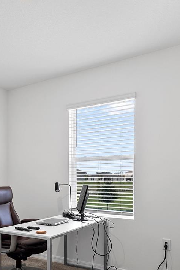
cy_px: 184
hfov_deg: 34.3
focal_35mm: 37
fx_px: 278
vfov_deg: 50.6
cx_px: 26
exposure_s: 1/10
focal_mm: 16.5
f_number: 7.1
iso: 640
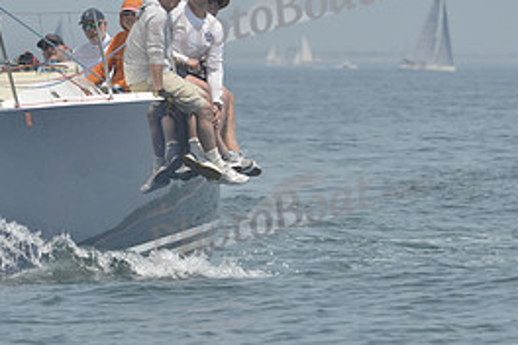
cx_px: 49
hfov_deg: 3.7
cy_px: 140
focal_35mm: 550
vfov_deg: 2.5
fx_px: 7913
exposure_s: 1/1000
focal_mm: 250
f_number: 9
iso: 280
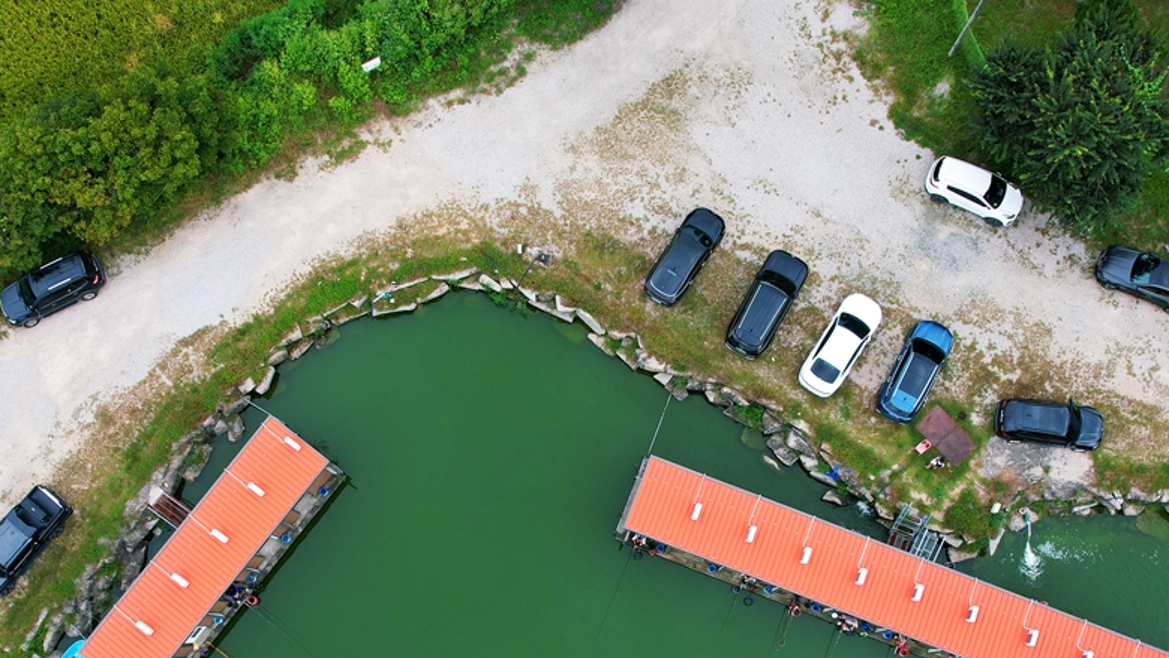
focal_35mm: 34
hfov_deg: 58.0
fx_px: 1054
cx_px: 564
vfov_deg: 33.7
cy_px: 524
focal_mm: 8.38
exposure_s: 1/320
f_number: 2.8
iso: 110
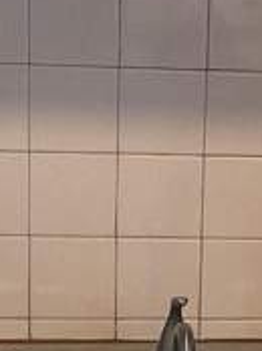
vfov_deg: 11.0
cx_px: 371
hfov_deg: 8.2
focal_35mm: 178
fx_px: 1801
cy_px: 337
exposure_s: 1/60
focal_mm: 3
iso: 100
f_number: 1.8
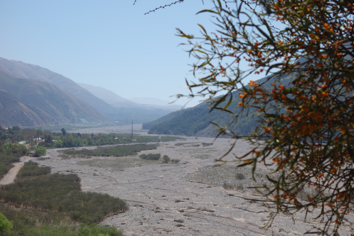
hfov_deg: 26.0
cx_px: 177
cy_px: 118
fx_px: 767
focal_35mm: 78
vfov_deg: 17.5
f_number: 5.6
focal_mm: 29.15
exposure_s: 1/640
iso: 125
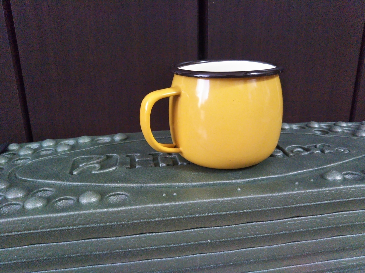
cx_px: 182
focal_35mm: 30
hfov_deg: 60.0
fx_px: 316
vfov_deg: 46.8
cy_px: 136
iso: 396
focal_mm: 4
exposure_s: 1/23
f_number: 2.2
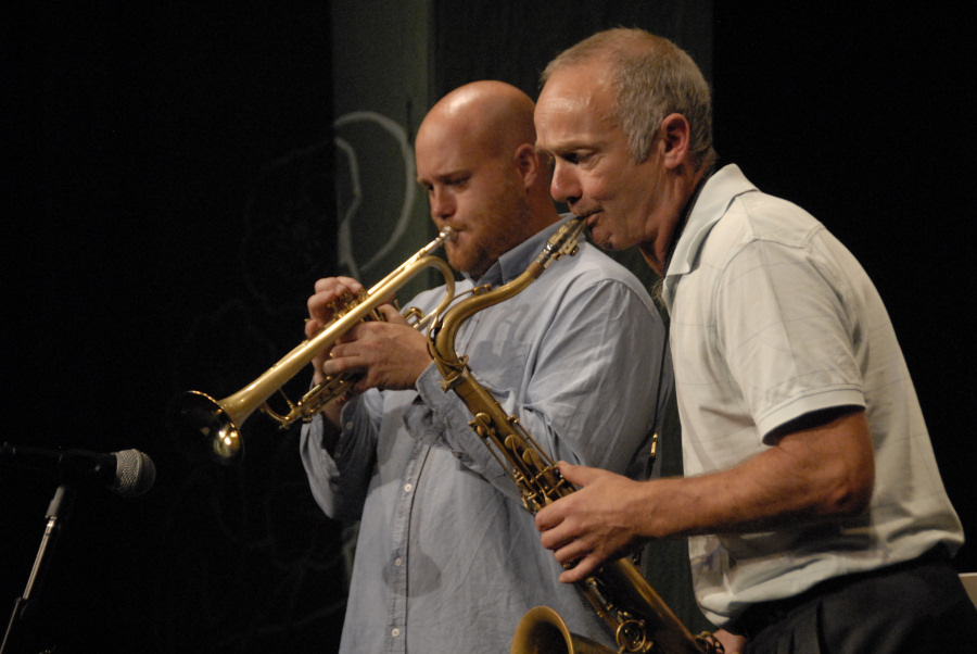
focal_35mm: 142
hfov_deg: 14.4
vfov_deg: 9.6
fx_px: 3871
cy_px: 327
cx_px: 488
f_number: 5.3
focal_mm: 95
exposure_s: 1/160
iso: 1600
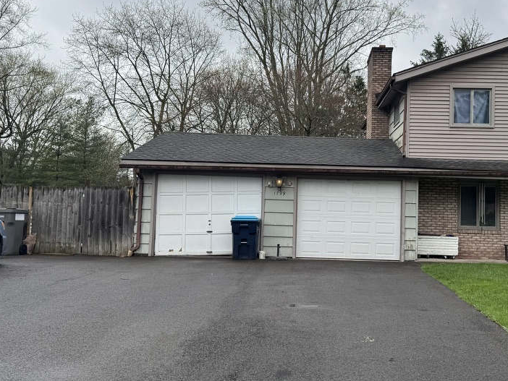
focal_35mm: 35
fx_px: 514
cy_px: 181
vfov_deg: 40.7
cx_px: 316
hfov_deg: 52.1
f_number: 1.78
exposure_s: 1/1869
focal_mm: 6.76
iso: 80
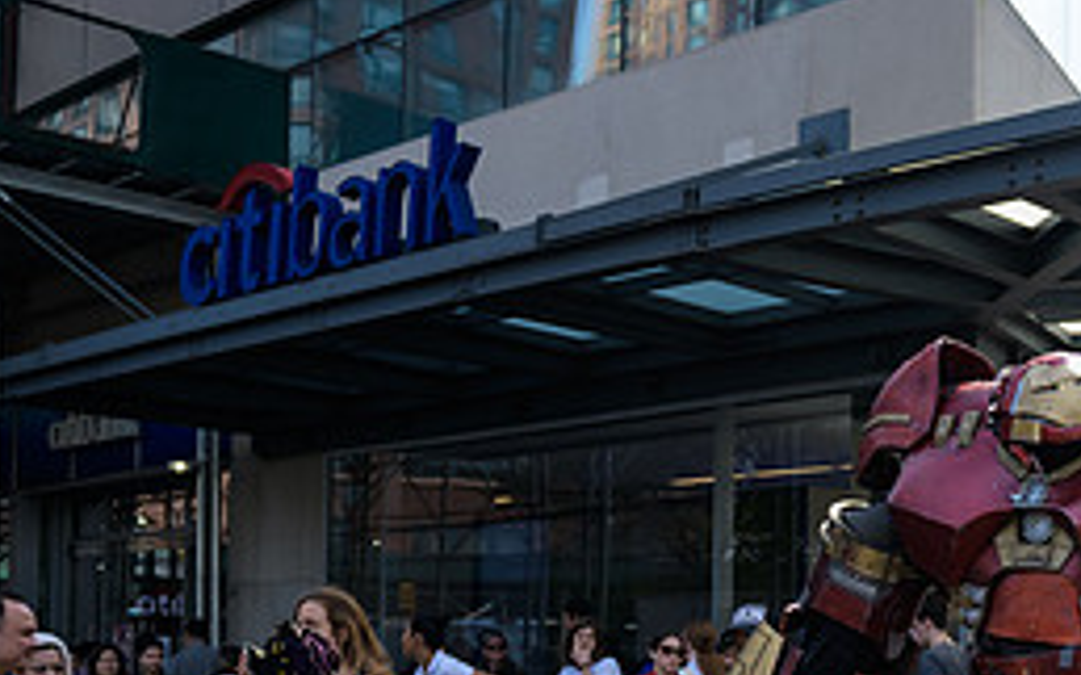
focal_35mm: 55
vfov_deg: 23.0
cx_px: 1035
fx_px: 1620
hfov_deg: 34.2
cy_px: 602
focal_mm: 24
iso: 200
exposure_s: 1/2000
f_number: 3.2
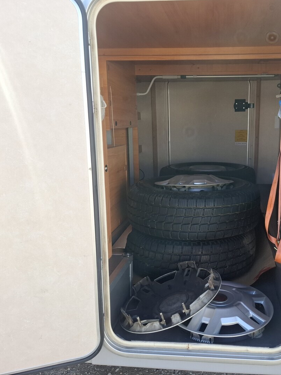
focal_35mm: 31
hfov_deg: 44.7
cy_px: 186
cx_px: 190
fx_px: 336
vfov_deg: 58.4
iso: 50
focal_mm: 5.54
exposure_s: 1/374
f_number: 1.8
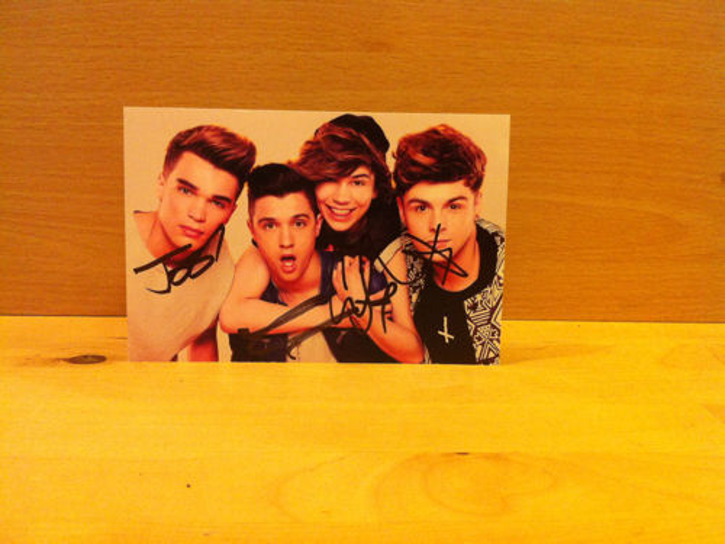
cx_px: 362
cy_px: 272
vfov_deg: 40.7
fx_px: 733
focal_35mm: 35
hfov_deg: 52.6
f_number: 2.8
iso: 250
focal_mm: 3.85
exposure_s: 1/15
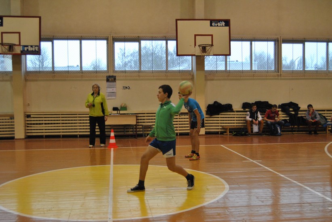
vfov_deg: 29.9
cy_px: 111
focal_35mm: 45
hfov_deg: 43.6
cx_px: 166
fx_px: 415
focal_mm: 30
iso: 800
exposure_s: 1/250
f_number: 4.2
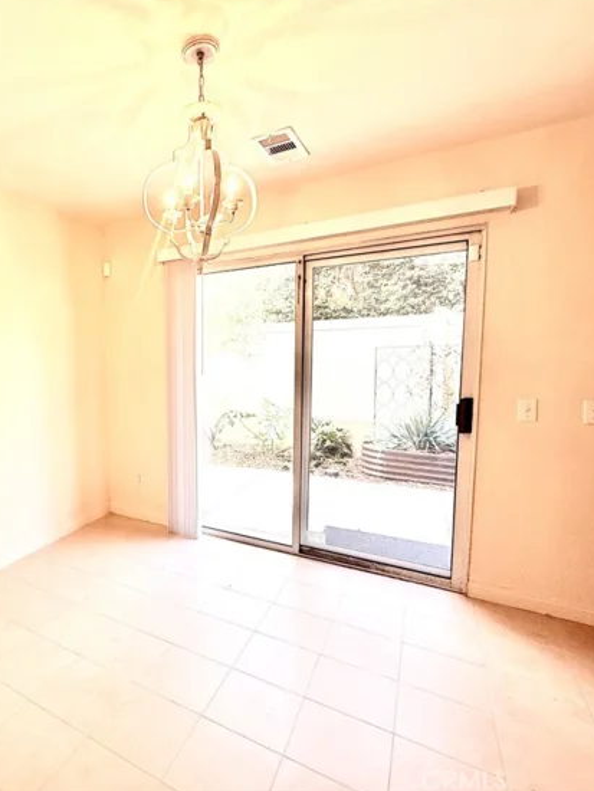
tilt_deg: -4.2
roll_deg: +0.5
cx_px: 136
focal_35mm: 19
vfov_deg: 84.6
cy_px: 393
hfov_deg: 63.9
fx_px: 434
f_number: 2.2
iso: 64
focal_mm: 2.22
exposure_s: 1/120
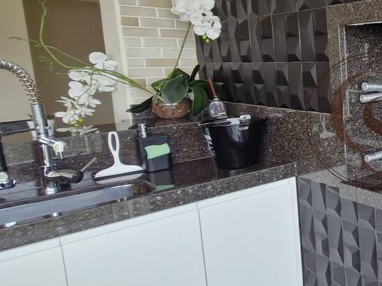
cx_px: 478
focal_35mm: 34
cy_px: 121
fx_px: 375
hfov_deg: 37.5
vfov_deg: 41.7
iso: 64
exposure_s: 1/120
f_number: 2.2
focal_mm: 1.74
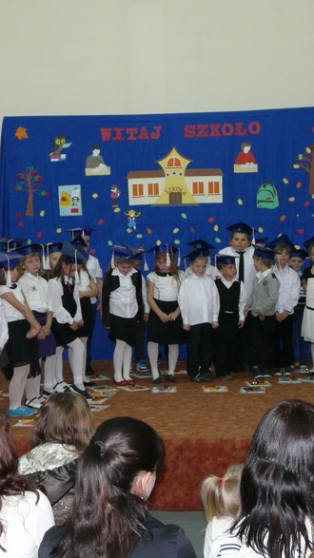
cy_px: 279
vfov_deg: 39.9
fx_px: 770
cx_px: 189
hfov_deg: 23.0
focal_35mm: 52
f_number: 2.8
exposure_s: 1/40
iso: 200
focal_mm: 5.7
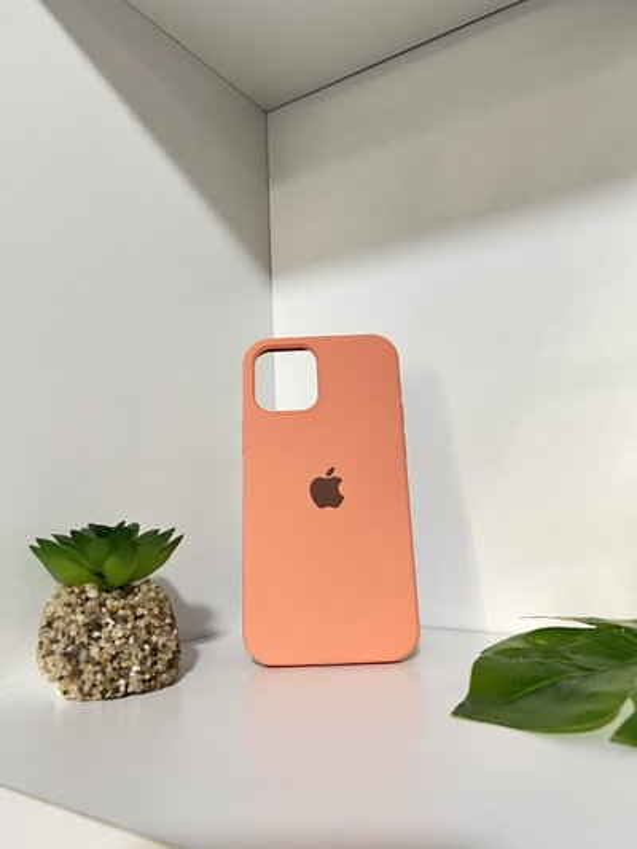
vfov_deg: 67.3
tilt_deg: +5.8
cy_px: 424
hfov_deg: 53.1
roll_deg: +3.8
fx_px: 638
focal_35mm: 26
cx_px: 318
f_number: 1.5
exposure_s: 1/60
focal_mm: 5.7
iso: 200
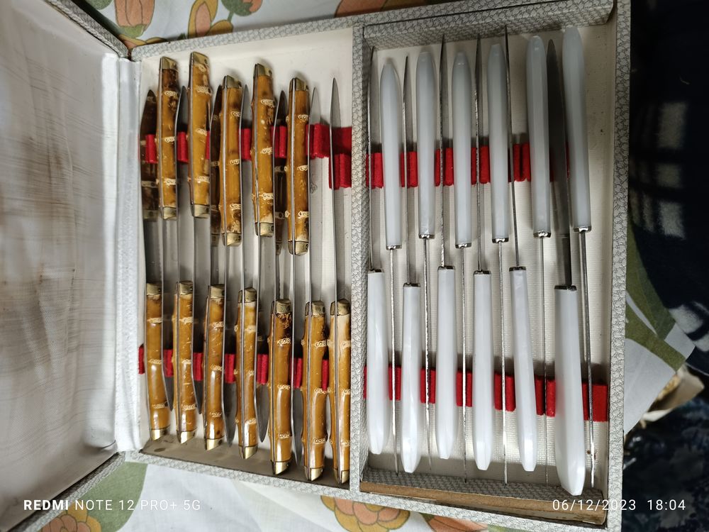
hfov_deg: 71.6
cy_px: 266
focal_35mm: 24
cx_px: 354
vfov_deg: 56.8
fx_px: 492
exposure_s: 1/33.3
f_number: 1.65
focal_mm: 6.14
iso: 1136
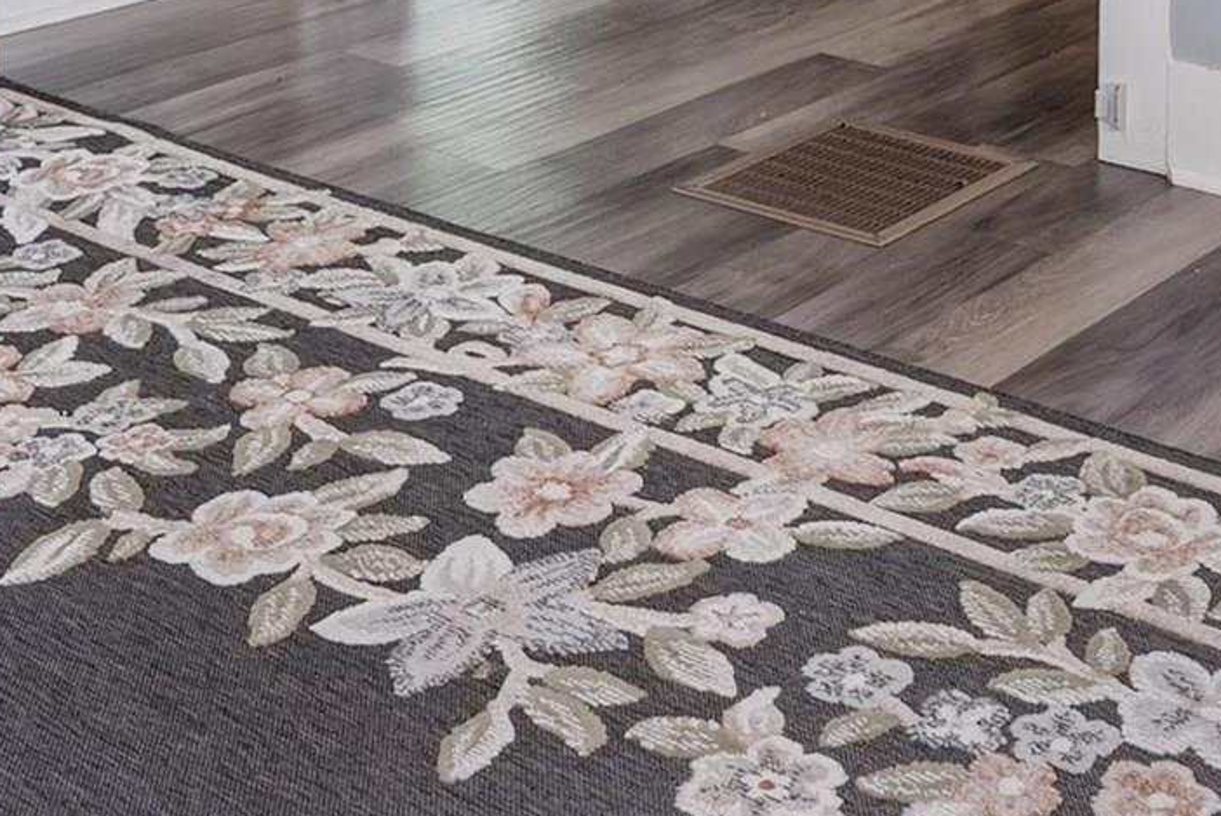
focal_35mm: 70
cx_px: 760
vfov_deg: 16.1
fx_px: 2376
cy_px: -702
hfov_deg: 28.7
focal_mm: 16
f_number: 2.8
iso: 100
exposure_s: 1/4
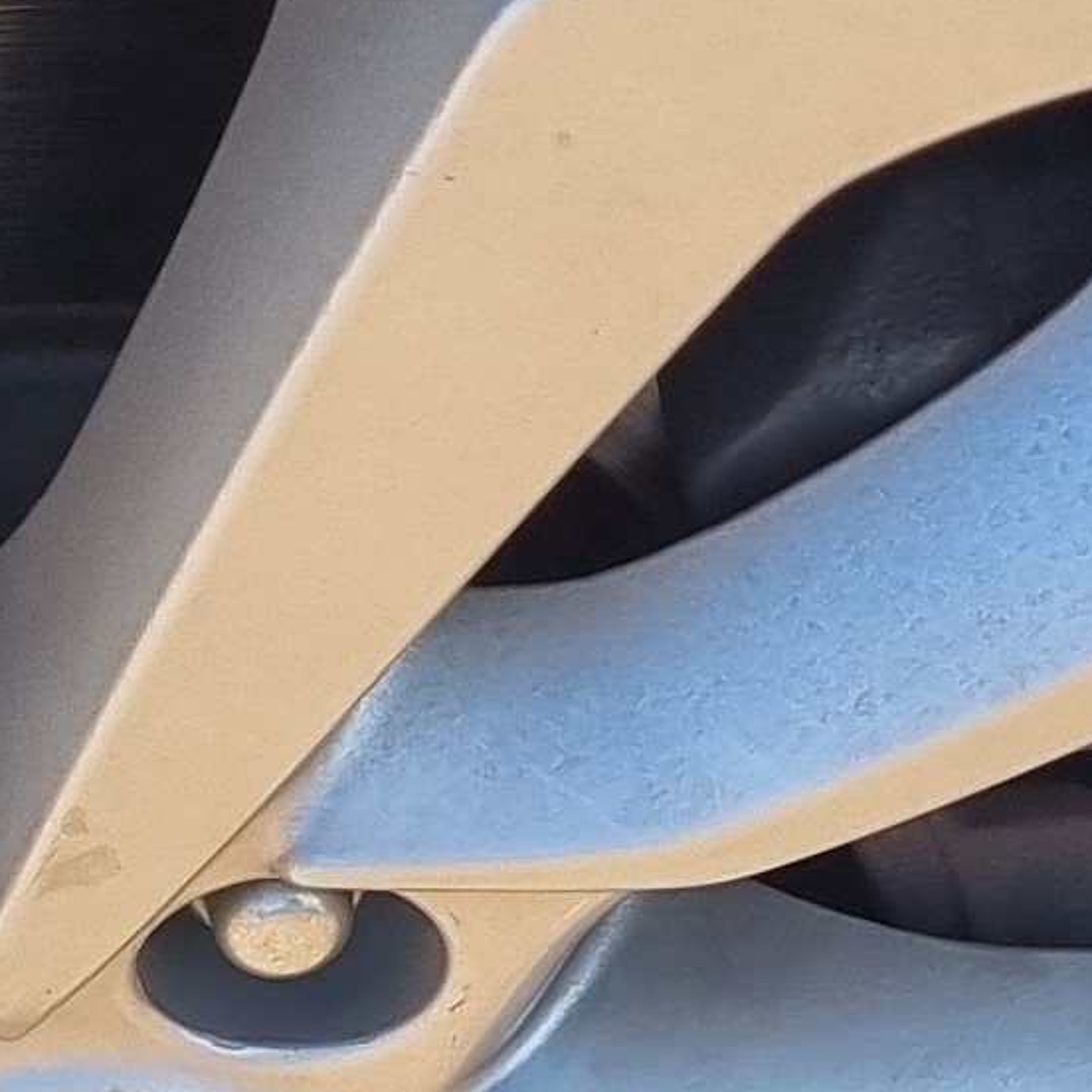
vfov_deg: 10.4
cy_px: 793
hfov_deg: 10.4
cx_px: 152
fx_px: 5996
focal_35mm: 168
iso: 50
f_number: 1.8
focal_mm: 5.4
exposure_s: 1/758
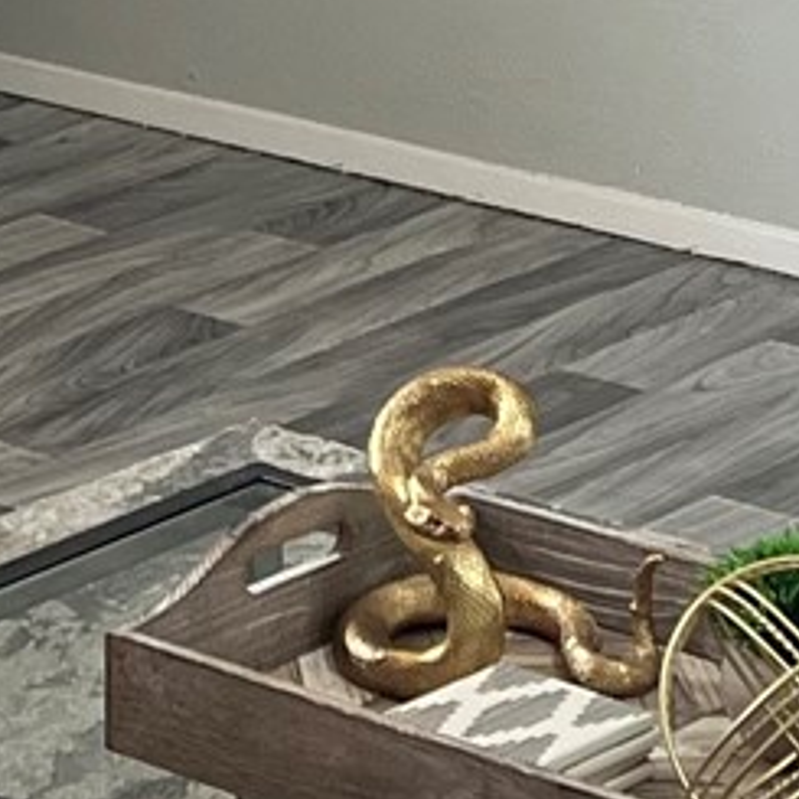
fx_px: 5014
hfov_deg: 9.0
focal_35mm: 192
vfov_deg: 8.7
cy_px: -757
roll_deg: +0.7
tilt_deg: -4.4
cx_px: -127
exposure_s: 1/120
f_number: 1.5
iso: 100
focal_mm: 5.7
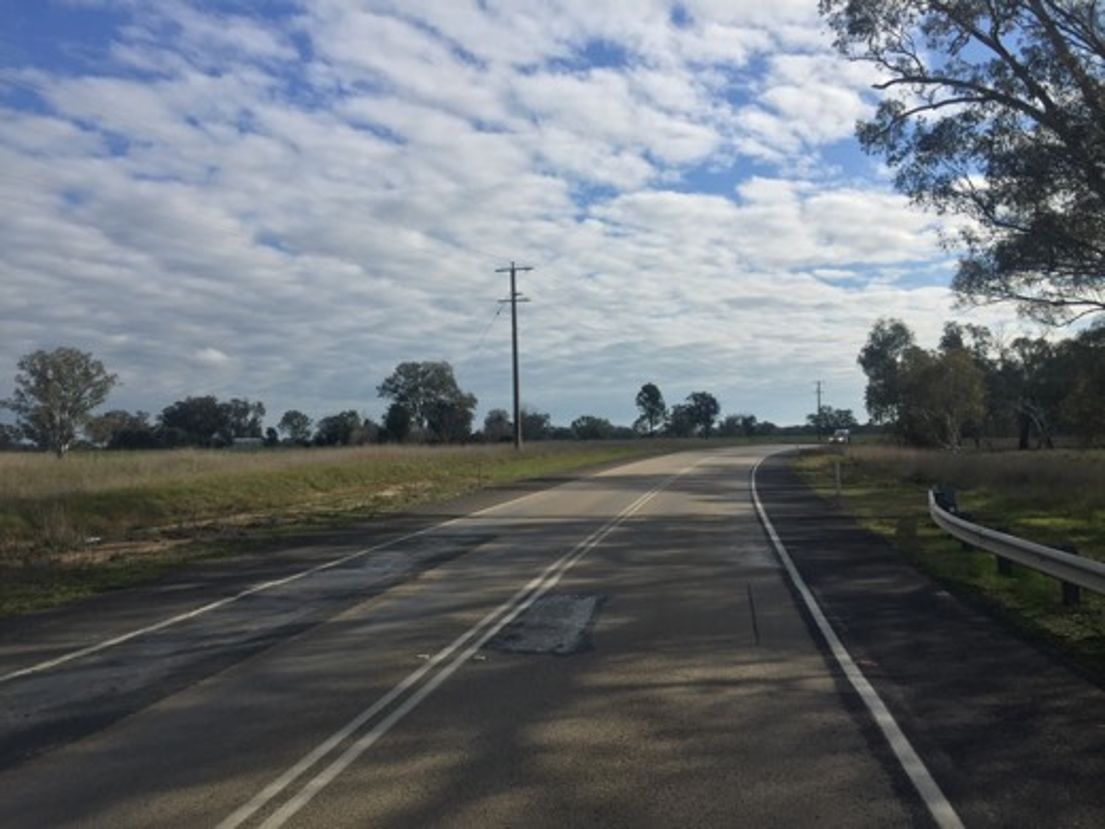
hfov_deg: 61.7
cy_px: 414
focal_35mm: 29
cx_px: 552
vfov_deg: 48.2
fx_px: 926
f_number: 2.2
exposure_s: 1/3049
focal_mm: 4.15
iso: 32
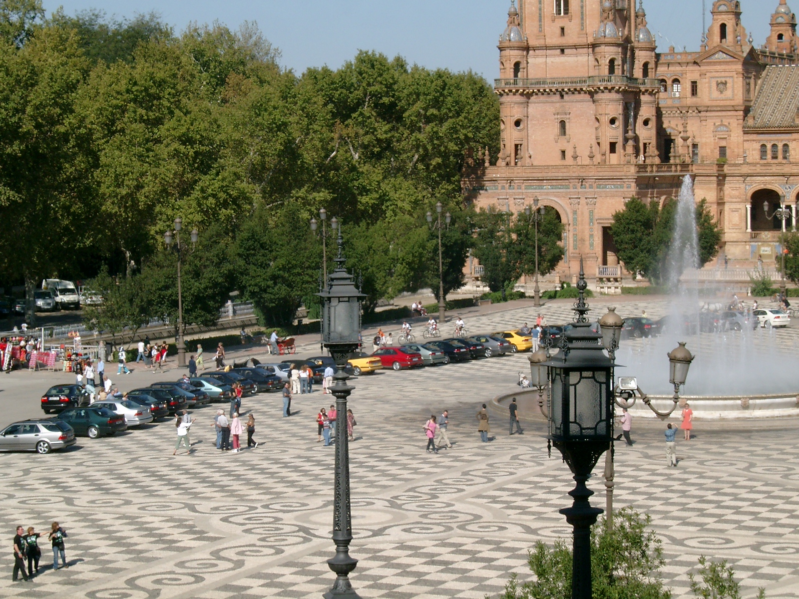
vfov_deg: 14.9
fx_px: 2285
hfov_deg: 19.8
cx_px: 400
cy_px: 300
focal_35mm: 99
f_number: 8.7
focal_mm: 20.2
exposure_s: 1/400
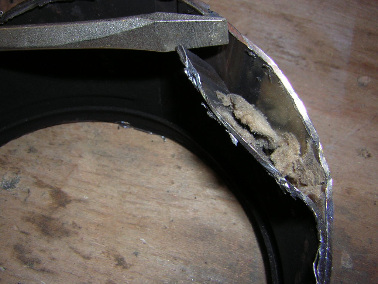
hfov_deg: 51.4
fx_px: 393
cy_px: 142
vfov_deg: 39.7
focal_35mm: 36
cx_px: 189
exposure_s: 1/60.1
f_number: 5.2
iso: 50
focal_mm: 4.7
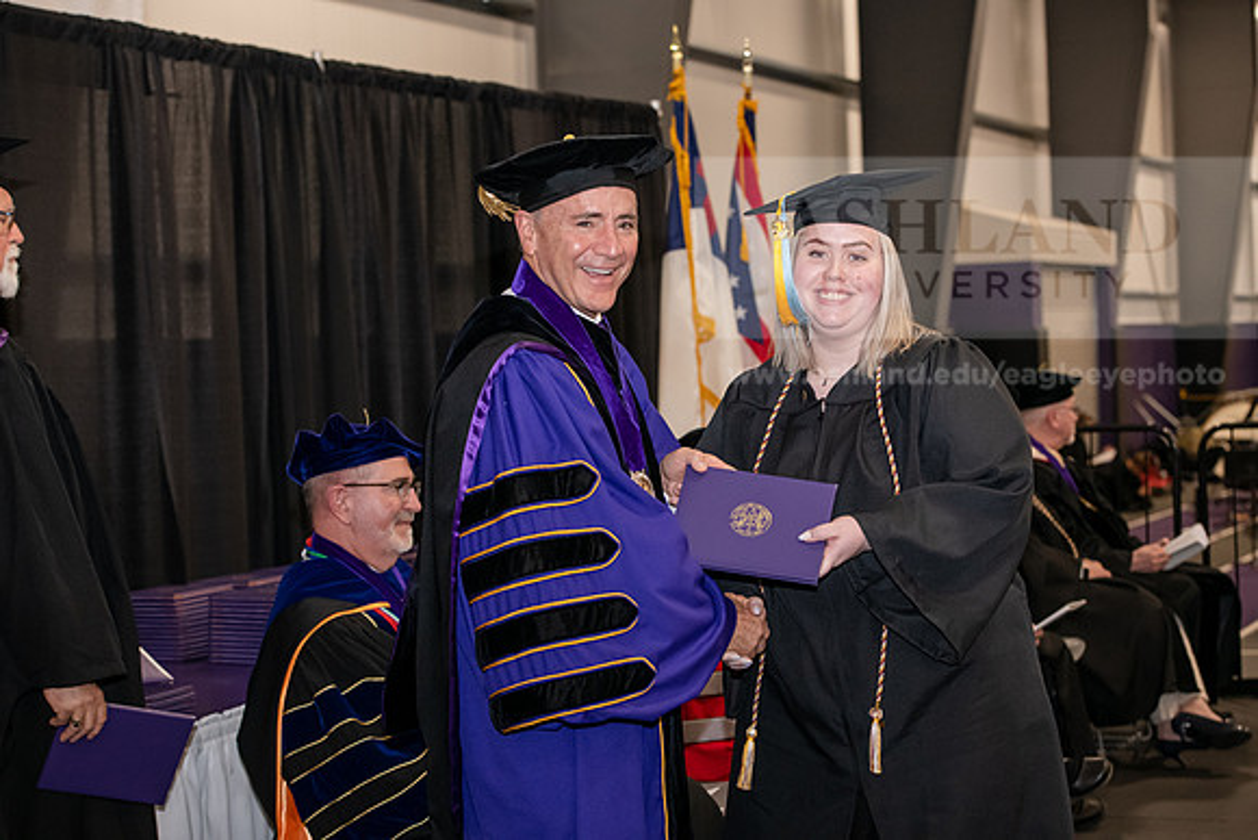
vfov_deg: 19.5
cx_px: 629
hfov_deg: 28.8
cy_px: 420
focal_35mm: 70
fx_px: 2447
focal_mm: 70
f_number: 5
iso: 2500
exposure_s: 1/200
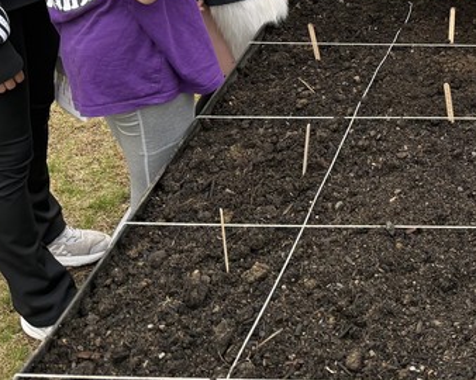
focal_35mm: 71
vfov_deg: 19.8
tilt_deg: -18.3
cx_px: 518
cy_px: -111
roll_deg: +0.9
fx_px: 1000
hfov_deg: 25.0
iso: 100
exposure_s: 1/1005
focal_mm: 6.76
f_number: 1.78
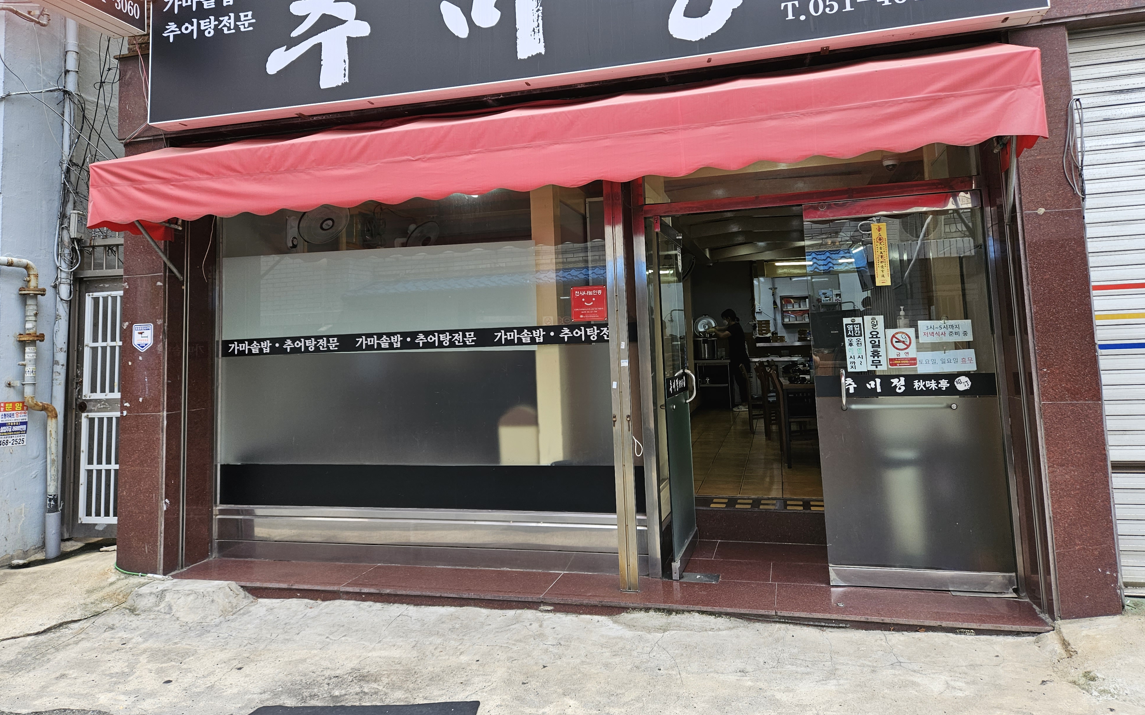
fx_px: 780
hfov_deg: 72.5
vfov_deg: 48.9
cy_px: 278
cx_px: 584
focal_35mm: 25
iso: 50
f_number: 1.8
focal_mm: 5.4
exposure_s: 1/363
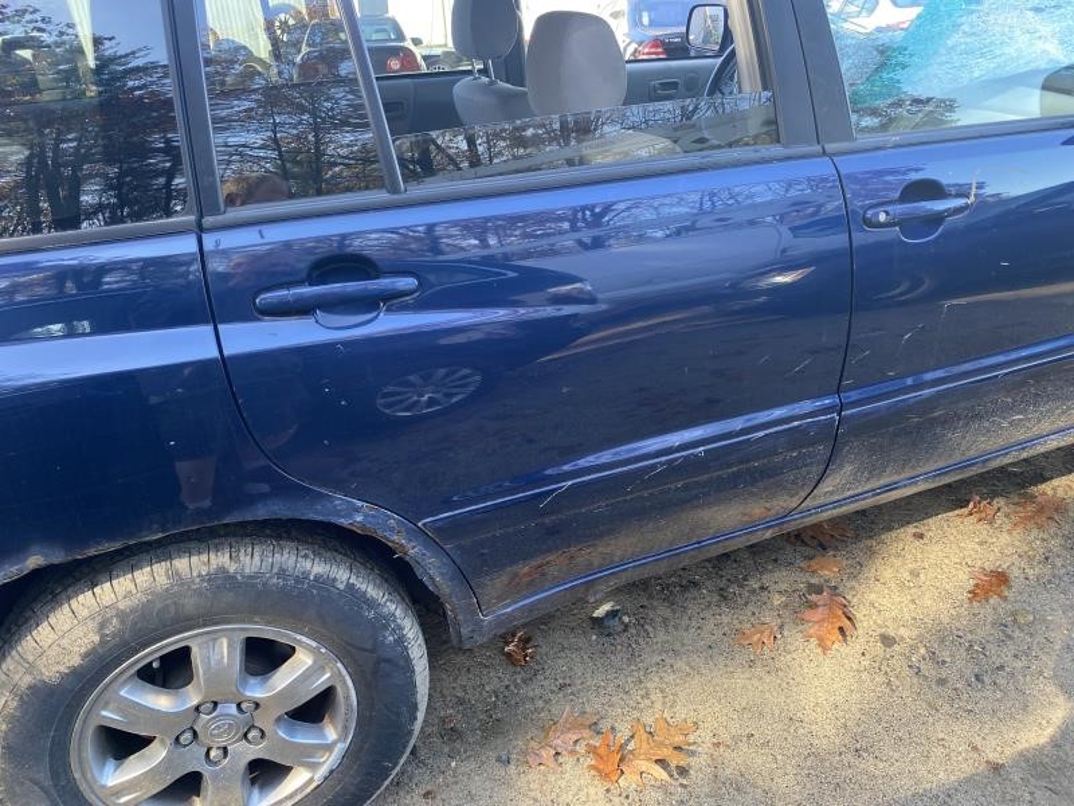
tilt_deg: -25.0
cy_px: 403
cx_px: 537
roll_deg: +4.3
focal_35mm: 26
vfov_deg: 53.1
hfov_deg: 67.3
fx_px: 807
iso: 80
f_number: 1.8
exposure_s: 1/122
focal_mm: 4.25
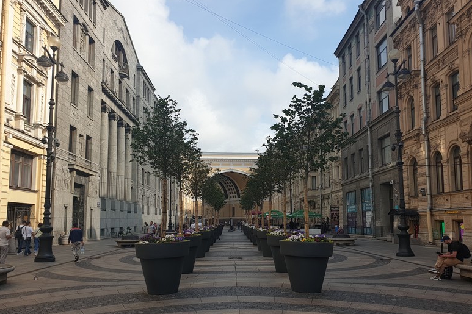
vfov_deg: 46.2
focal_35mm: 28
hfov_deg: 65.5
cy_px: 180
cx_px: 232
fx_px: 367
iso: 50
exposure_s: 1/1555
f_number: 2.4
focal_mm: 4.3
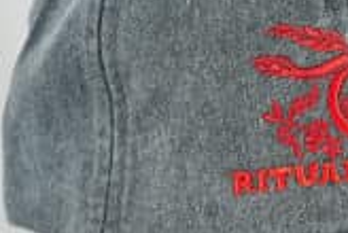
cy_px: 102
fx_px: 3709
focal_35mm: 383
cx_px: 586
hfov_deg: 5.3
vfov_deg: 3.6
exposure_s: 1/13
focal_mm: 105
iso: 500
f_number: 10
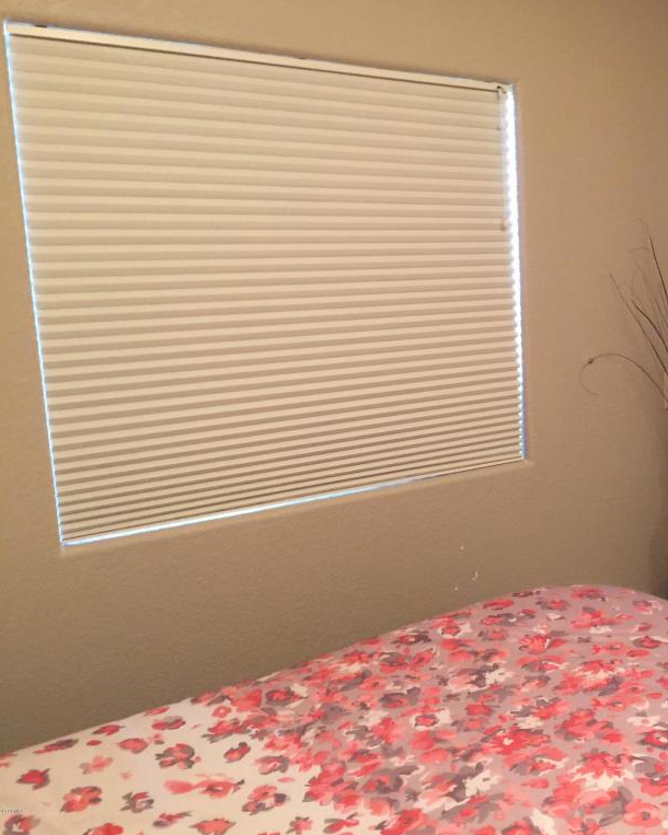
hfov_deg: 37.4
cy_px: 417
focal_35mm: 38
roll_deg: +1.2
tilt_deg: -8.8
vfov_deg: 47.9
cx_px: 555
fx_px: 939
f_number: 2.2
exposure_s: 1/4
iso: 80
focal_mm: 4.15
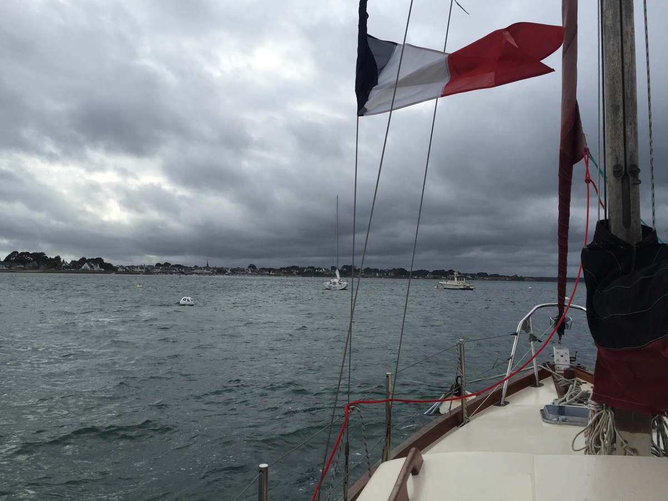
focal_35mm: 29
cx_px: 334
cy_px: 250
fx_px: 560
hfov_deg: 61.7
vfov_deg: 48.2
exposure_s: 1/1883
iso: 32
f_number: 2.2
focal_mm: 4.15
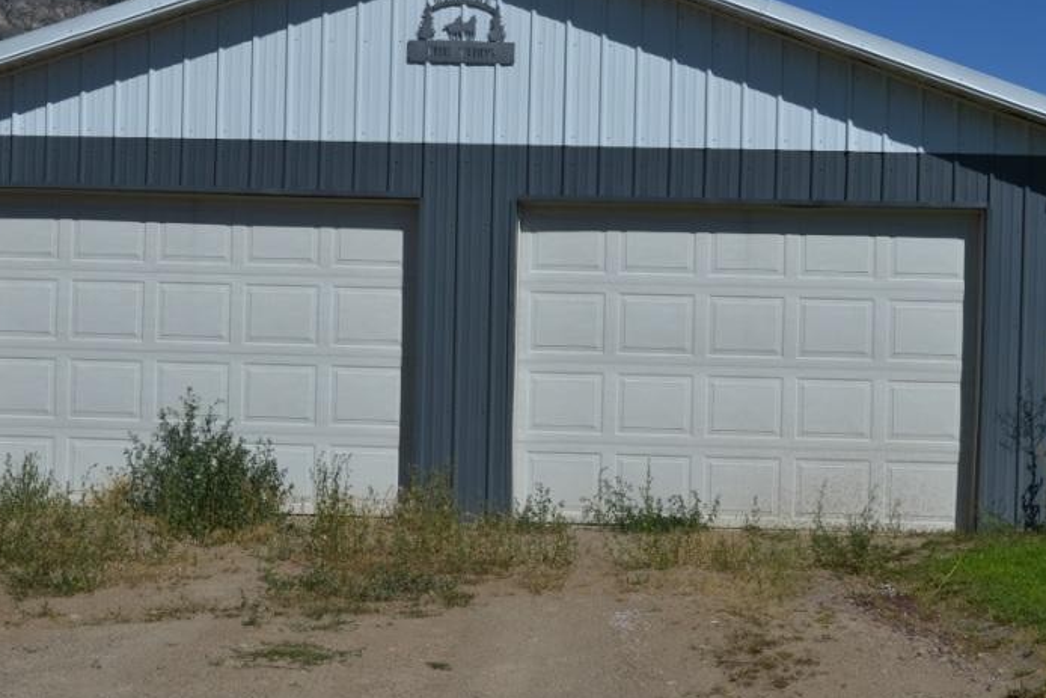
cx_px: 482
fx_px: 1802
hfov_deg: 32.4
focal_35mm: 62
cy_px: 338
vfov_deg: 21.9
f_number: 10
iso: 100
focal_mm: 28
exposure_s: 1/400
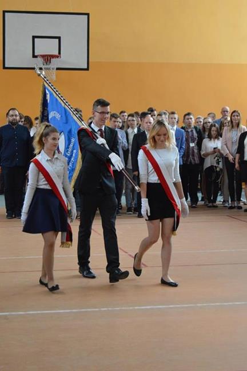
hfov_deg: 16.5
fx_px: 851
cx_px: 124
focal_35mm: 82
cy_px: 186
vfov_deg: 24.6
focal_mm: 55
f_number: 5.6
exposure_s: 1/160
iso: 3200
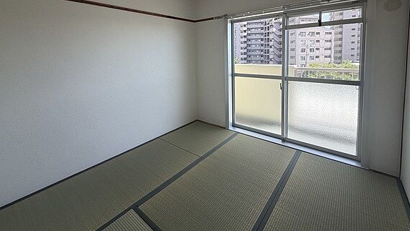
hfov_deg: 95.9
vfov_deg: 61.4
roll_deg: +1.5
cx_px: 207
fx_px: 185
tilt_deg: -5.8
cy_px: 67
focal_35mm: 17
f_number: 2.2
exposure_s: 1/208
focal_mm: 2.22
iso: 50
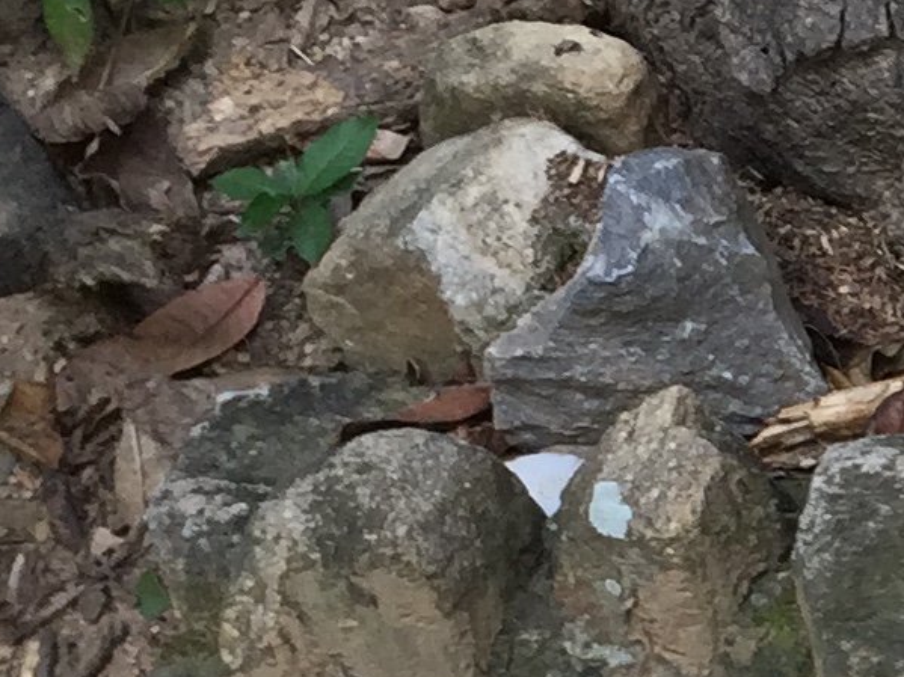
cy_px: 948
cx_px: 1811
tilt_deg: -49.1
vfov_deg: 9.2
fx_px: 4125
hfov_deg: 11.3
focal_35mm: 158
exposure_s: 1/120
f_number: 2.2
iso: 40
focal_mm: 4.15
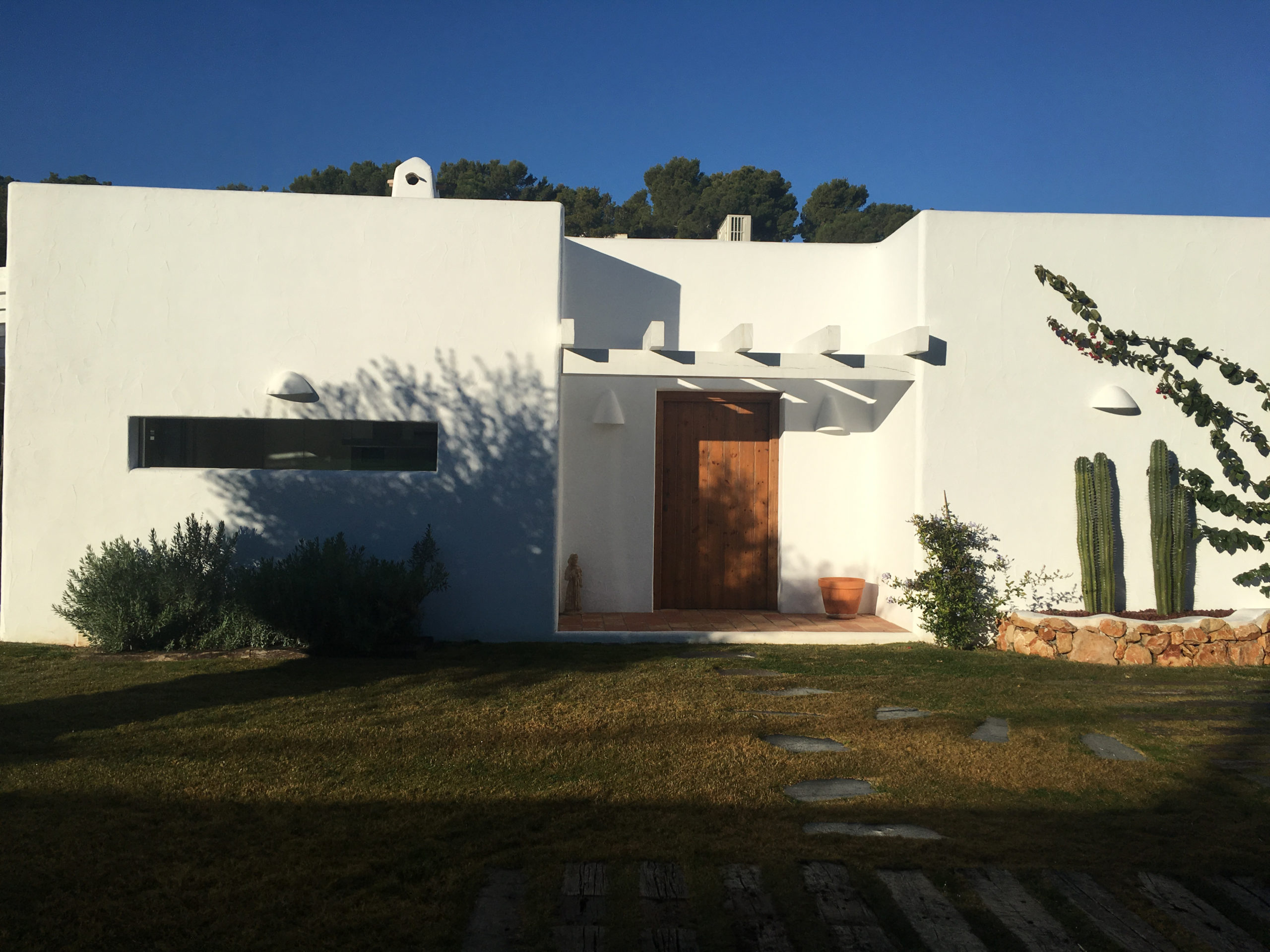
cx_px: 635
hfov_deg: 61.7
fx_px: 1064
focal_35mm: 29
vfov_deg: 48.2
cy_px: 476
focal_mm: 4.15
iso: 25
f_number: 2.2
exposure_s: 1/4049
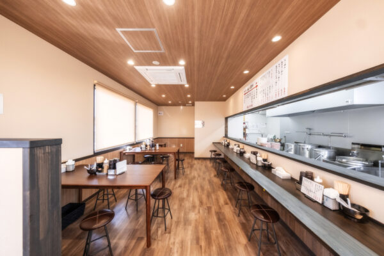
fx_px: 128
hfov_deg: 112.6
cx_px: 192
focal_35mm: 12
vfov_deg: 90.0
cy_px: 128
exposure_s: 1/80
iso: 640
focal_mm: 8
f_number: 5
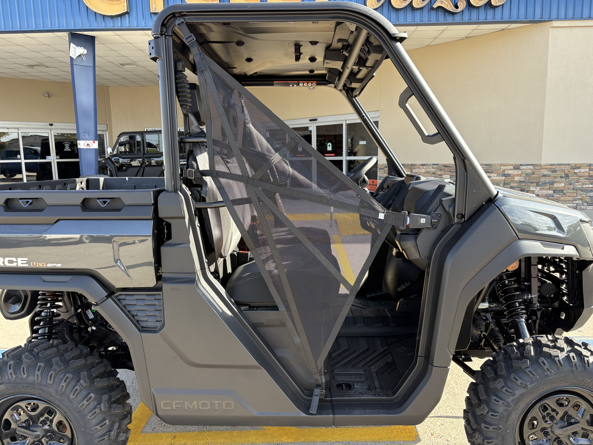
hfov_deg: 67.3
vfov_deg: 53.1
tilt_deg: -5.3
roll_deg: +0.6
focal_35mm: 26
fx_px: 445
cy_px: 222
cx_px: 296
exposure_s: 1/433
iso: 64
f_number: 1.6
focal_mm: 5.96
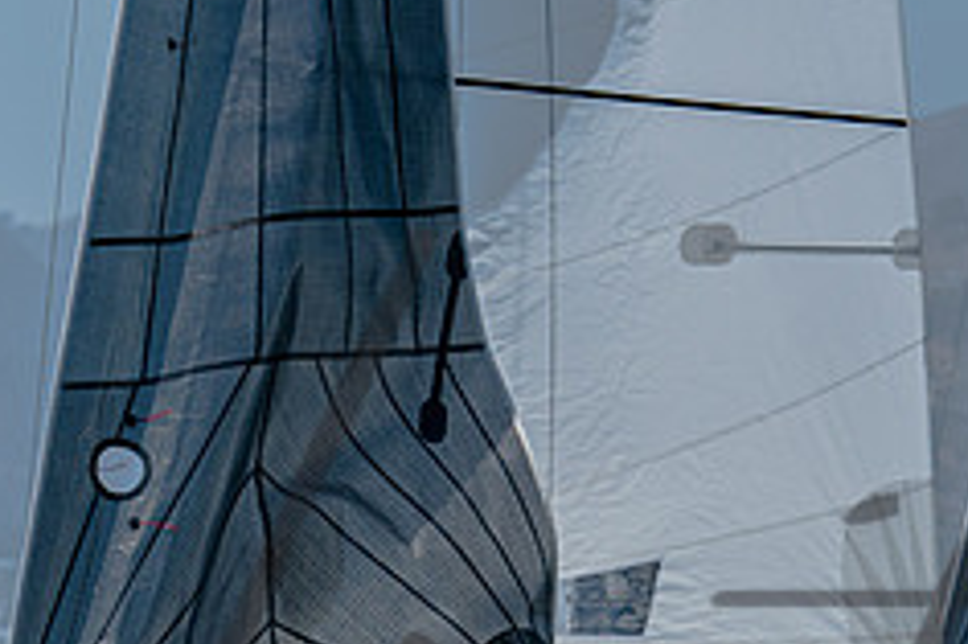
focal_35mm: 834
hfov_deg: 2.5
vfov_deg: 1.6
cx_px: 458
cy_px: 695
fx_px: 22409
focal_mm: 220
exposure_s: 1/2000
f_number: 5.3
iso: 200
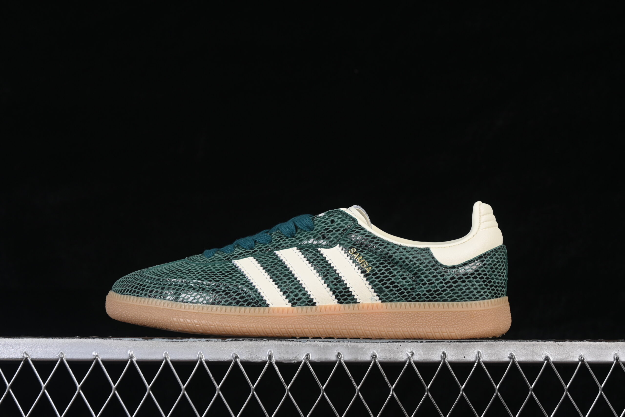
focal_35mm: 75
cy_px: 208
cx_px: 312
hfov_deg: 27.0
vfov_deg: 18.2
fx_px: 1302
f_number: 8
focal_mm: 50
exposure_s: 1/80
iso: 160
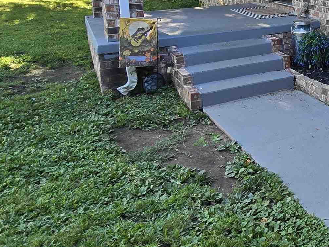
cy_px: 9
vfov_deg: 33.4
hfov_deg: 35.5
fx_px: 380
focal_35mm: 40
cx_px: 404
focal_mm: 2.2
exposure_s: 1/222
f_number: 2.2
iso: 50
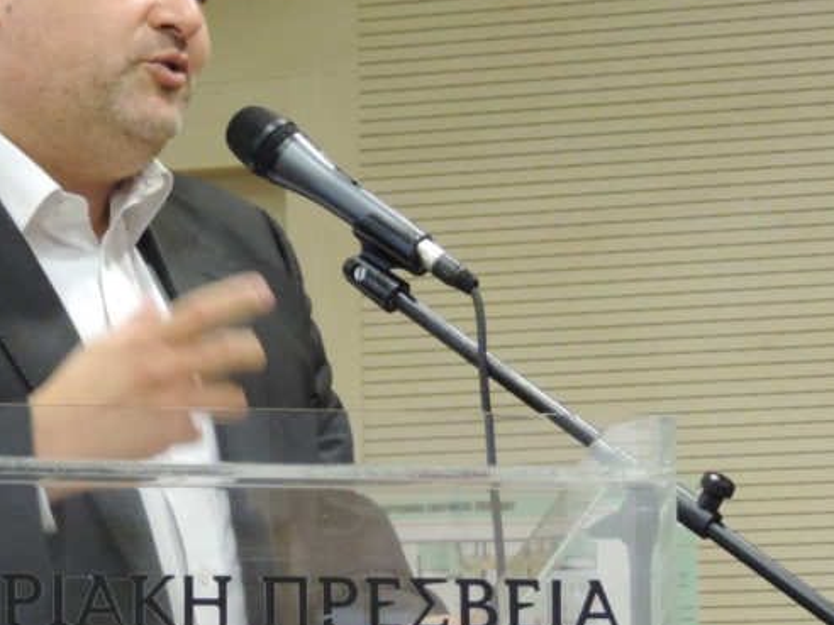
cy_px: 325
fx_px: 7276
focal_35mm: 302
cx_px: 12
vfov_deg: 4.9
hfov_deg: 6.5
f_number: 4.4
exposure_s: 1/25
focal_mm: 25.8
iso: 800
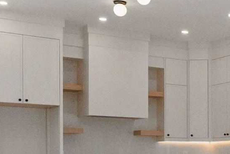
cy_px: 155
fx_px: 537
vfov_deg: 15.9
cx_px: 326
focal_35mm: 84
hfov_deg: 21.1
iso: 200
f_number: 7.1
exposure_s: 1/500
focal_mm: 10
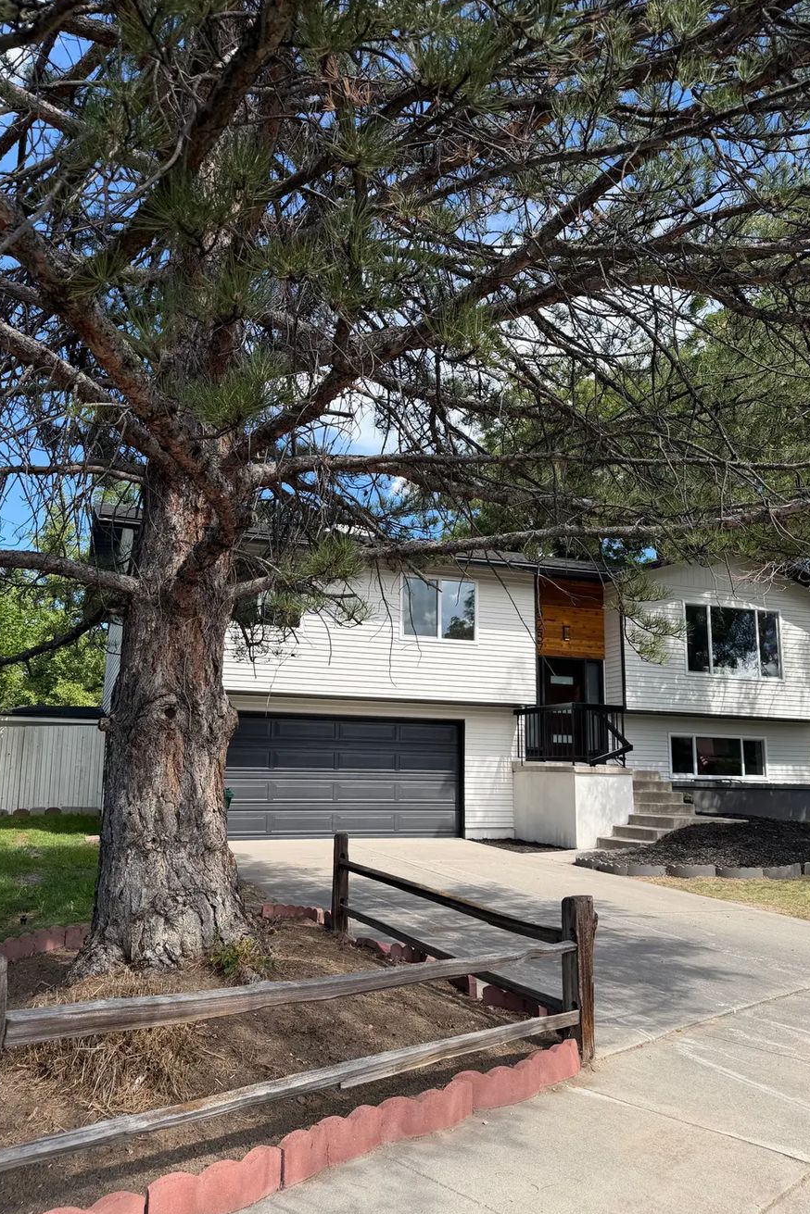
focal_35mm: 26
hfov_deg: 49.6
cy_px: 625
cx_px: 406
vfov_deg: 69.4
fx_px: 877
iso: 100
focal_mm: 6.76
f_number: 1.78
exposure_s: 1/1855
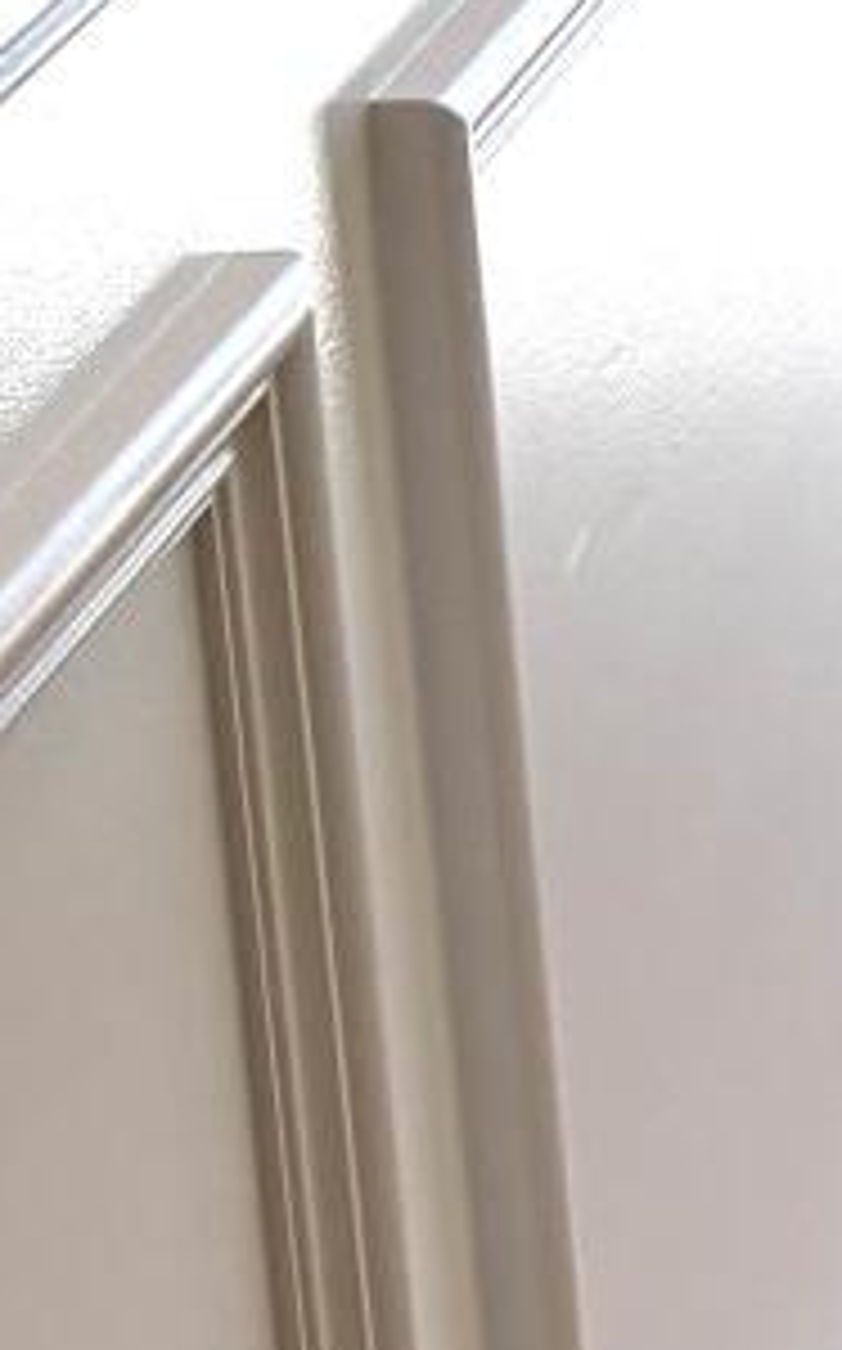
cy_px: -778
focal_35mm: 184
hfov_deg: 6.3
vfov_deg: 10.9
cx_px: 2868
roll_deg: +3.4
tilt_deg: -10.6
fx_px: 6769
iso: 50
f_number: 1.6
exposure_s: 1/673
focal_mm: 5.96
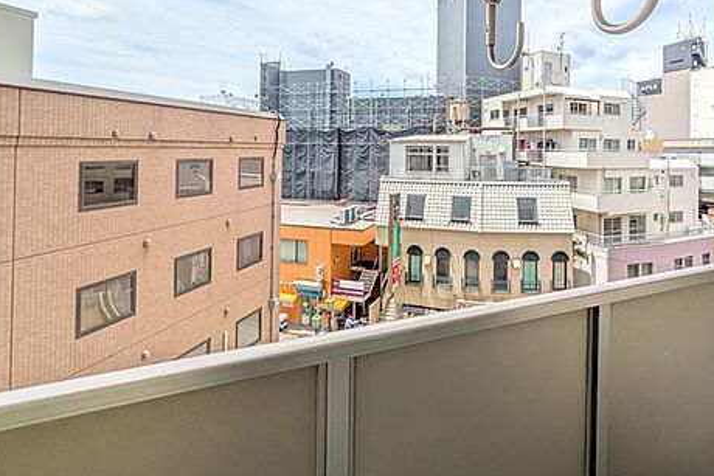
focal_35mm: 19
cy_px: 146
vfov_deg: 62.4
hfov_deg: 86.0
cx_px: 422
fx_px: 377
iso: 50
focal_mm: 1.83
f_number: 2.2
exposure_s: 1/1852
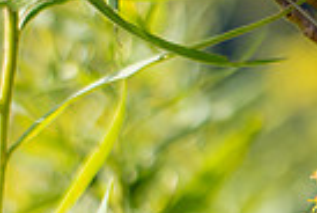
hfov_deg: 9.1
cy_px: 286
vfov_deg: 6.5
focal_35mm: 211
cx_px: 636
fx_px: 1862
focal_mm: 50
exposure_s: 1/500
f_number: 2.5
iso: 80
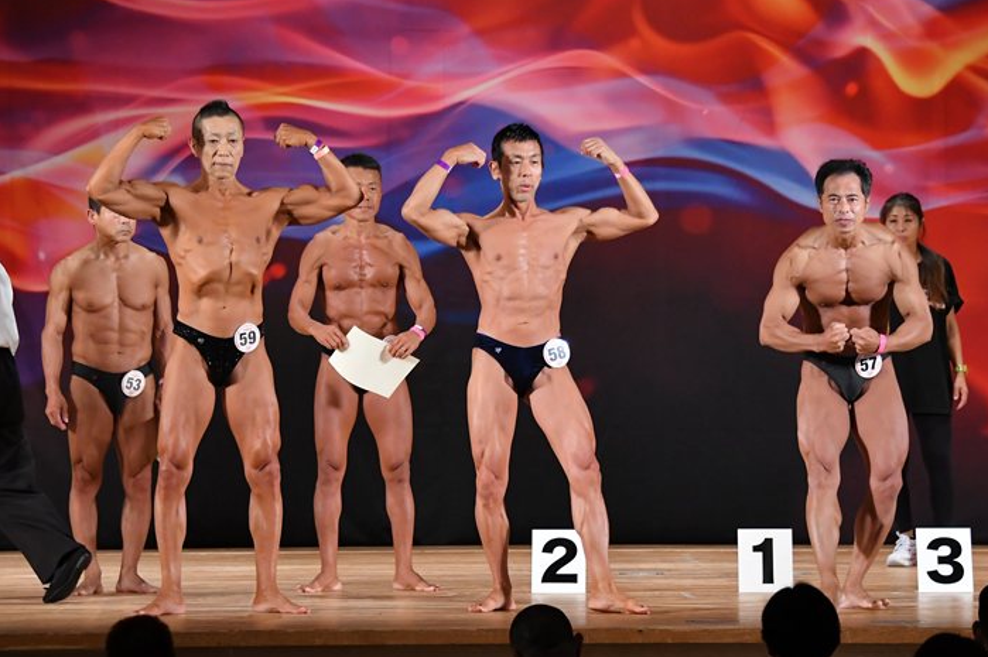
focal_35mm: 193
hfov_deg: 10.7
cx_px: 522
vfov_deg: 7.1
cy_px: 329
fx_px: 5293
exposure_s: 1/400
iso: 3200
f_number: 5.6
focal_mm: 116
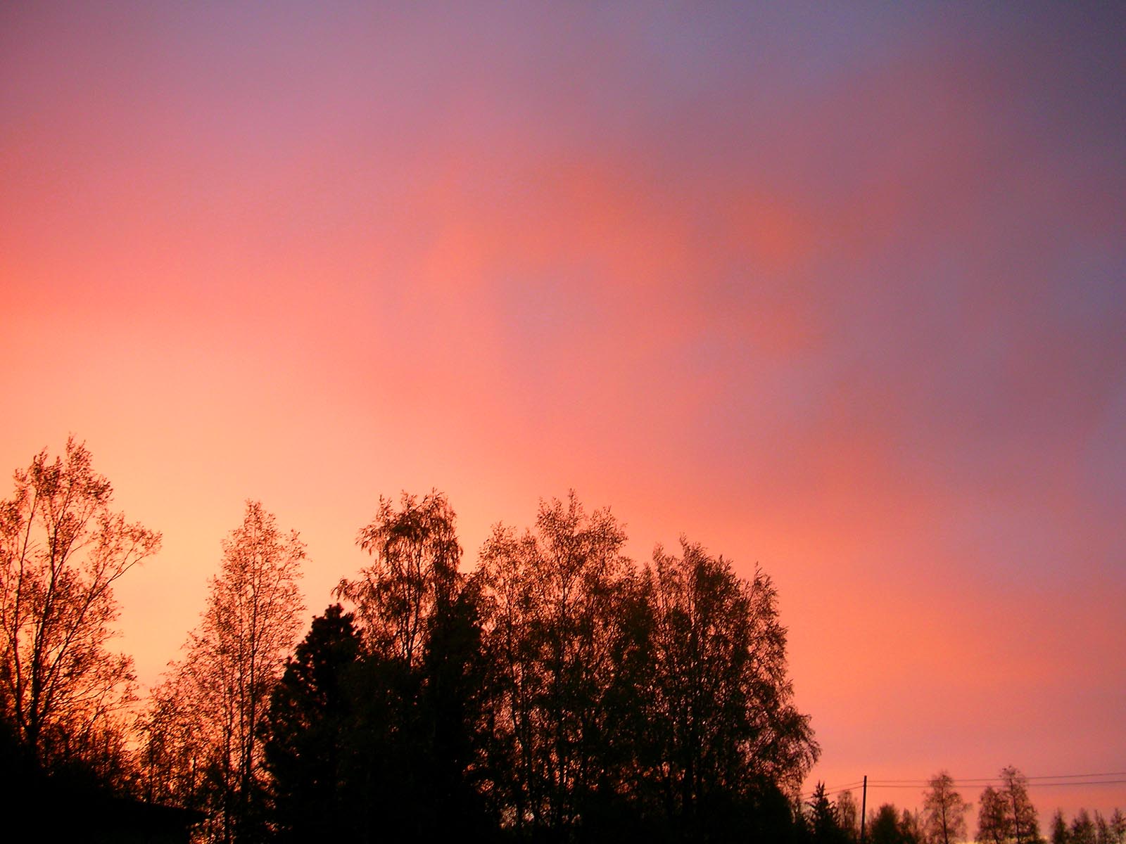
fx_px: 1138
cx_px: 563
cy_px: 422
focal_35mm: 35
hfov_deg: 52.6
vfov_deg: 40.7
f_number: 3
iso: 50
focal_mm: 5.8
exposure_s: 1/23.7
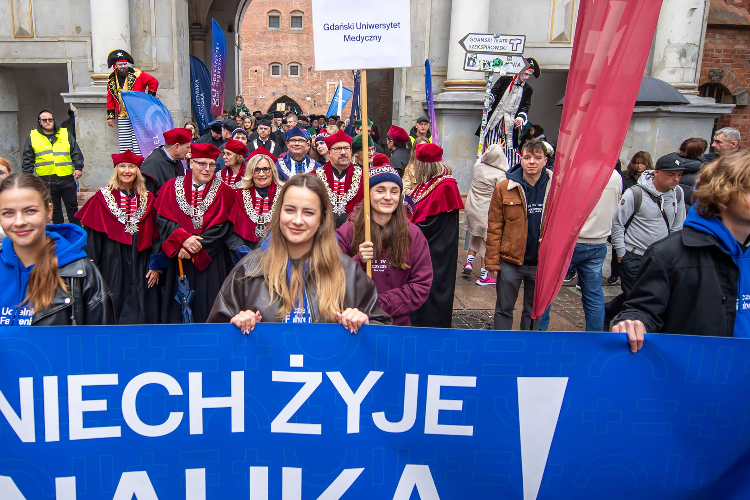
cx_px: 309
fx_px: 479
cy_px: 206
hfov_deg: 75.4
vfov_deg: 54.8
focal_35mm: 23
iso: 320
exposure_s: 1/400
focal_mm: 14
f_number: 2.8
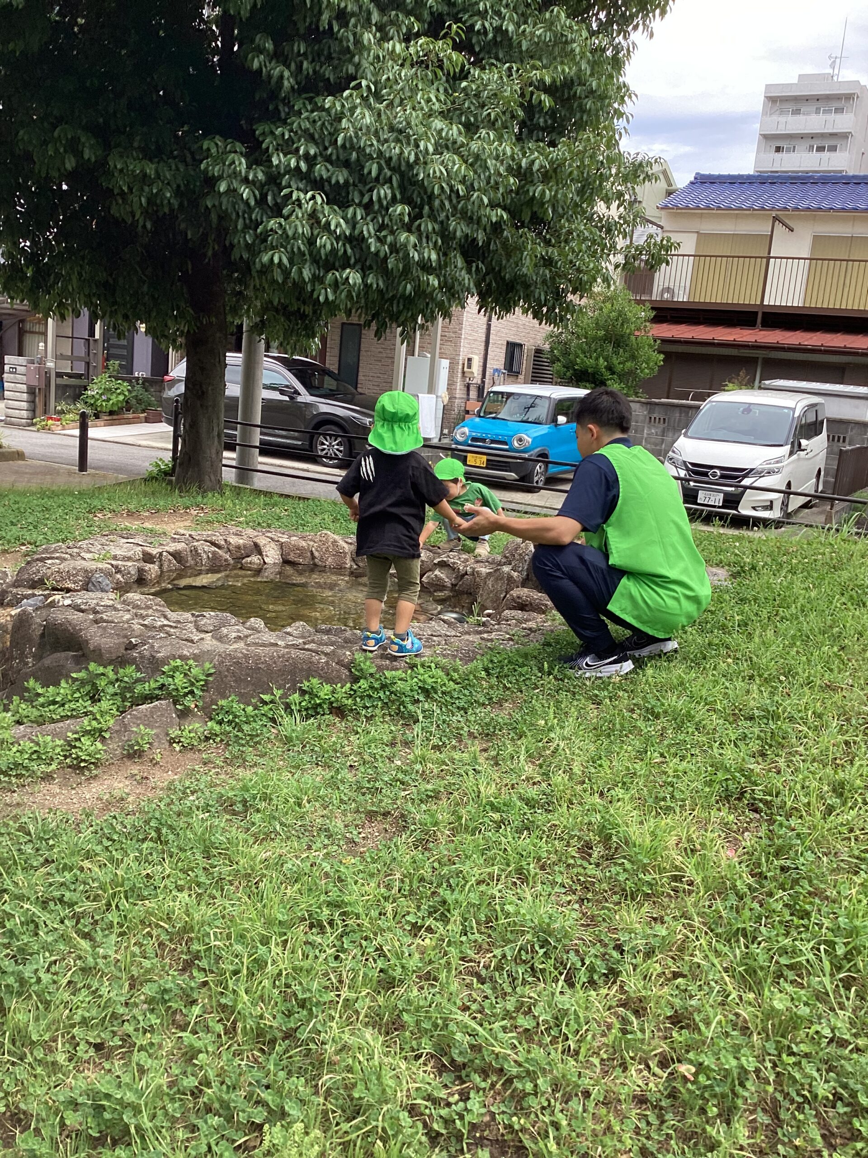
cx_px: 434
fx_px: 1036
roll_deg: -4.8
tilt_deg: -14.9
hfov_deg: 45.4
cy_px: 579
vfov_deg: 58.4
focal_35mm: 31
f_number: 2.4
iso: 25
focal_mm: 3.3
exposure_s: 1/206
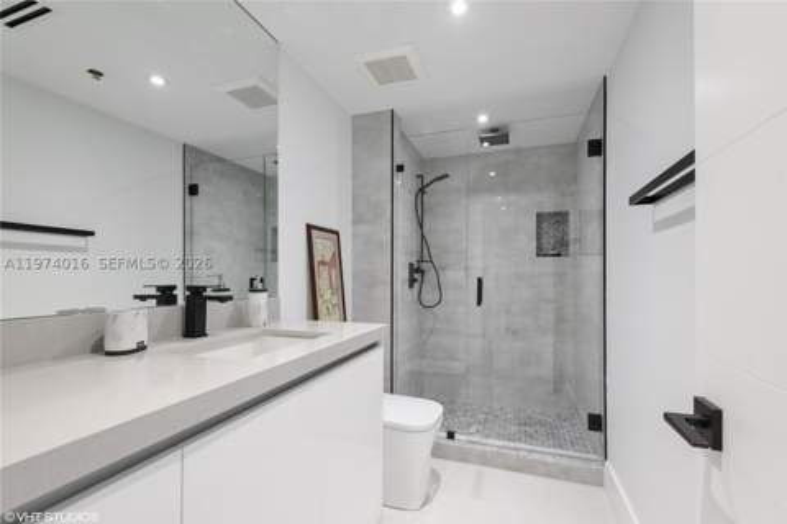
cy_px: 262
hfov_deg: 96.7
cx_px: 394
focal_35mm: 16
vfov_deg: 73.7
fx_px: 350
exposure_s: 1/5
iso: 250
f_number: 8
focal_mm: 16
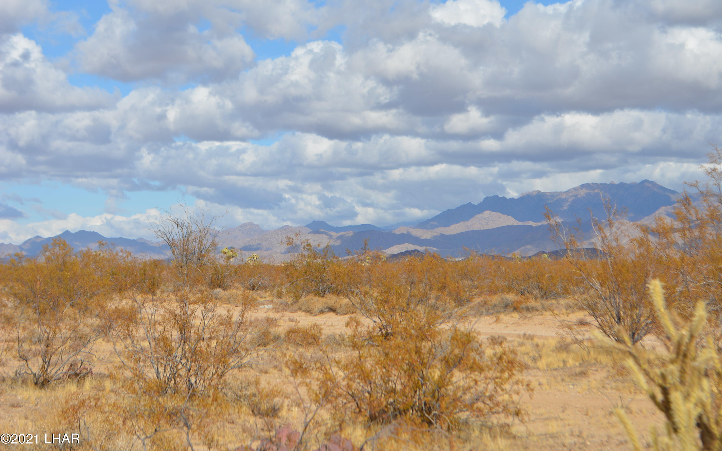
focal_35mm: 85
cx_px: 362
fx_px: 1663
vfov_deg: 15.5
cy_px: 218
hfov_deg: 24.5
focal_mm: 55
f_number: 9
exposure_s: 1/320
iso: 100
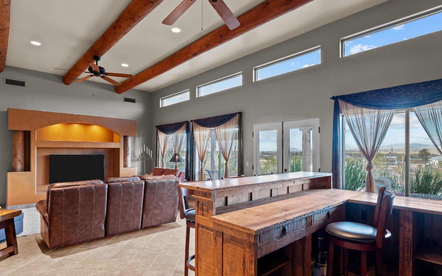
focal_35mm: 20
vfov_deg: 58.9
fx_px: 244
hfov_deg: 84.3
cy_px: 152
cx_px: 224
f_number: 8
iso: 400
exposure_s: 1/2
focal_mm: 15.2
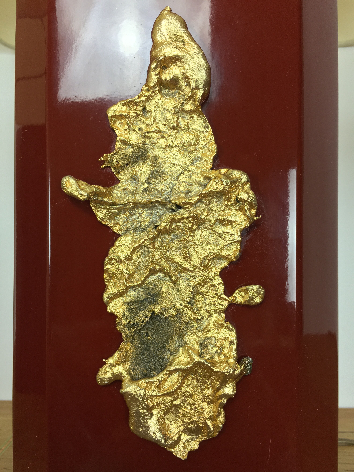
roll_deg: -0.3
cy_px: 236
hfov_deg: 48.2
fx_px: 395
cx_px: 177
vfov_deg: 61.7
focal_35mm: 29
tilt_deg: +0.0
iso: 50
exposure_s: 1/33
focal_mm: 4.15
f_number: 2.2
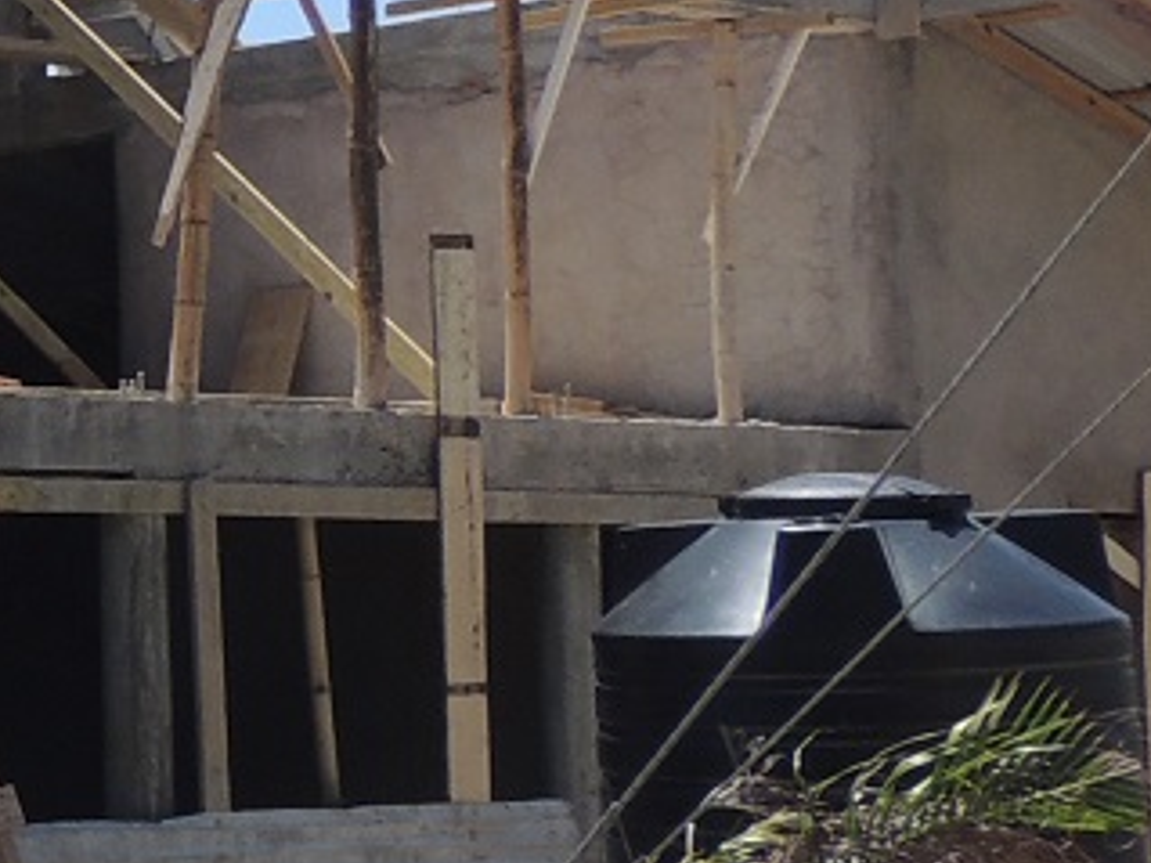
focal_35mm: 111
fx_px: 3689
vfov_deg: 13.3
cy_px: 238
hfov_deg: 14.9
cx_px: -1048
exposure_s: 1/1250
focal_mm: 4.3
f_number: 3
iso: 100
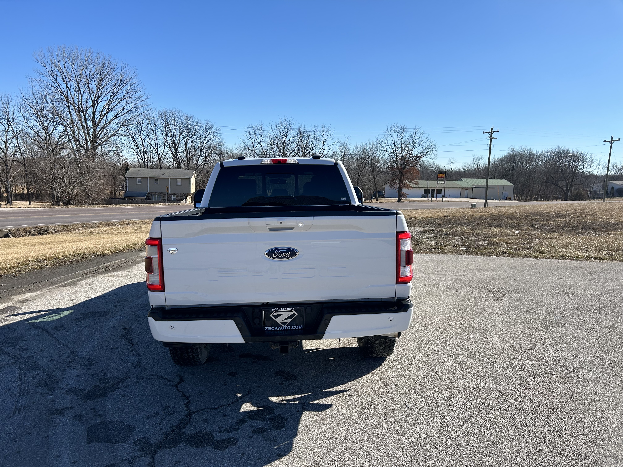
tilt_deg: -7.2
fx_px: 468
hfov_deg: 67.3
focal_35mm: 26
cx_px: 312
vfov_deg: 53.1
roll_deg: -1.9
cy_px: 234
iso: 50
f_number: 1.5
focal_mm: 5.7
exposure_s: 1/3704
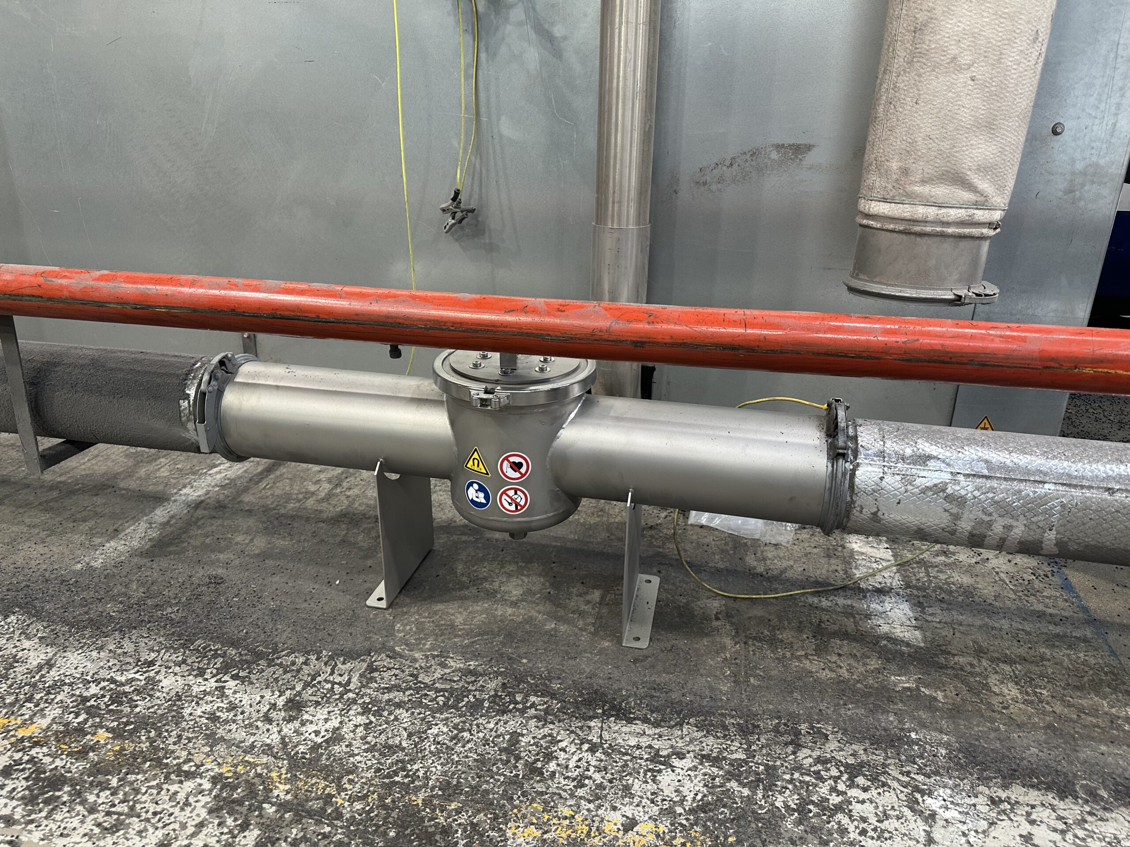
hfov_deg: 71.6
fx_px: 783
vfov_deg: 56.8
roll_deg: -1.0
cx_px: 565
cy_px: 424
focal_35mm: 24
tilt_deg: -20.9
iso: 160
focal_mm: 6.86
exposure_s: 1/50
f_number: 1.78
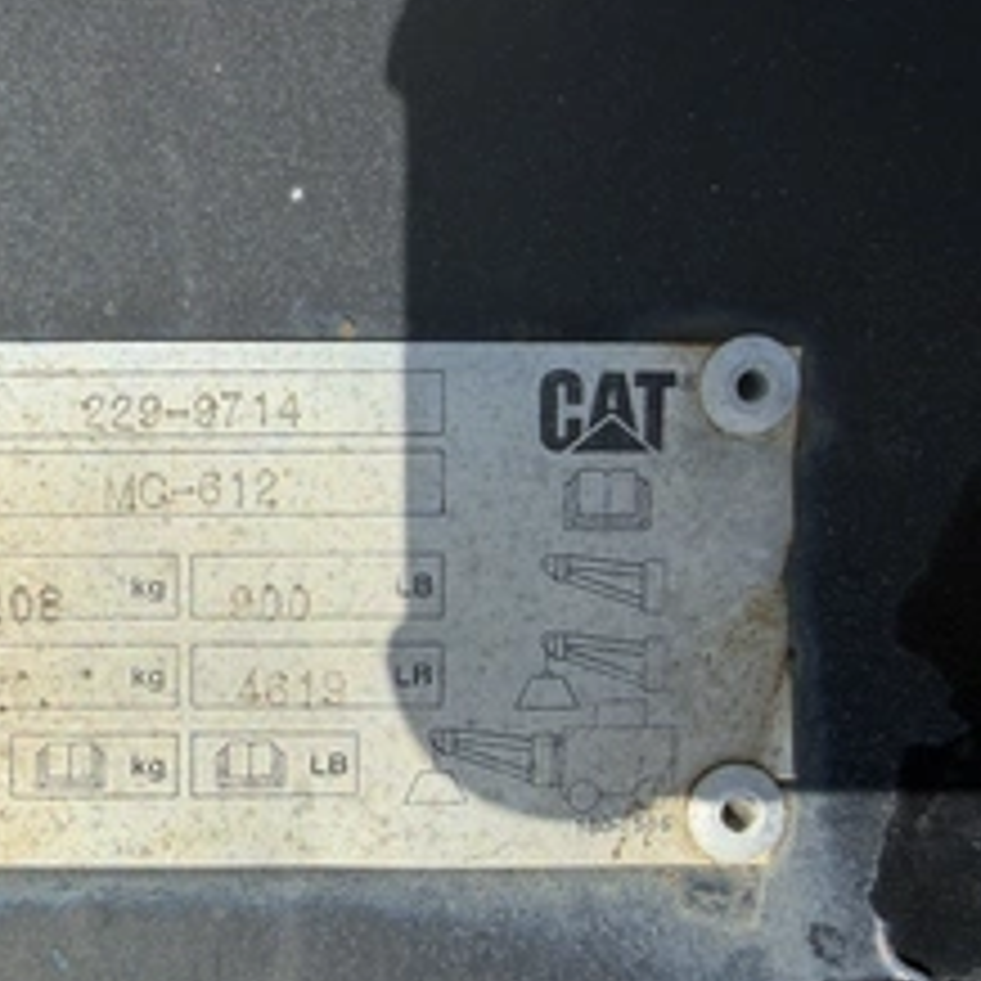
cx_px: 189
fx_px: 1250
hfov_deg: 40.9
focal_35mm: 39
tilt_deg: -72.7
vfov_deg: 42.8
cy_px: 504
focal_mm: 2.22
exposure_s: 1/1337
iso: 16
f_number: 2.2
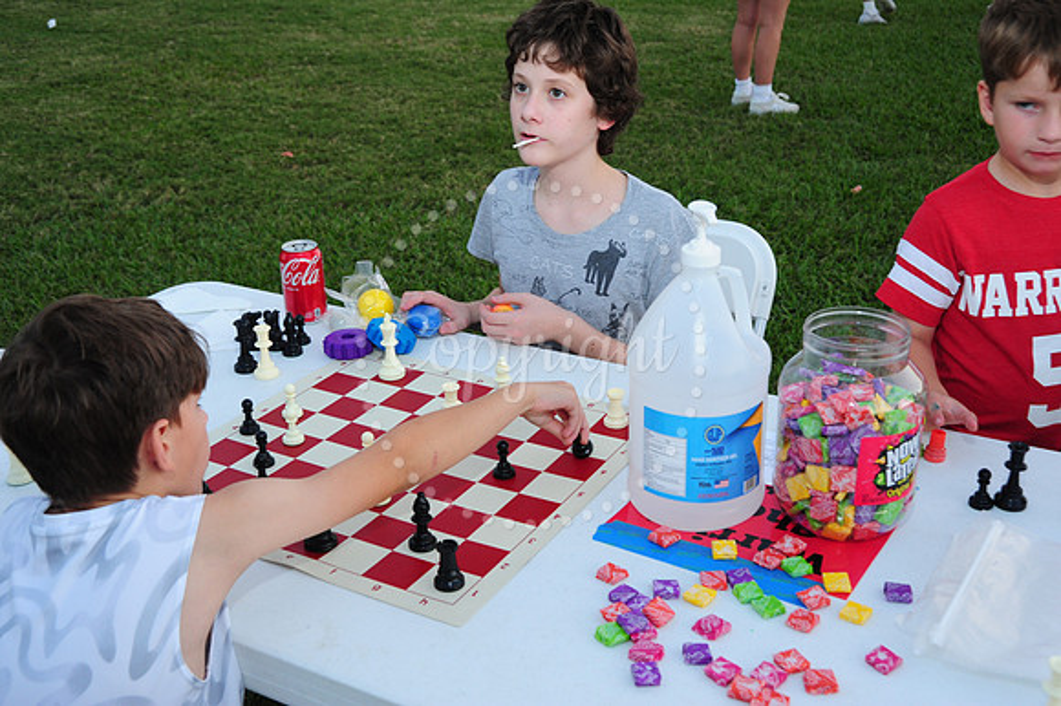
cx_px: 530
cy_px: 353
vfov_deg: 18.2
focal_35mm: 75
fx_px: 2209
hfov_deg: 27.0
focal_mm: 75
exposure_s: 1/60
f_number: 8
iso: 1250
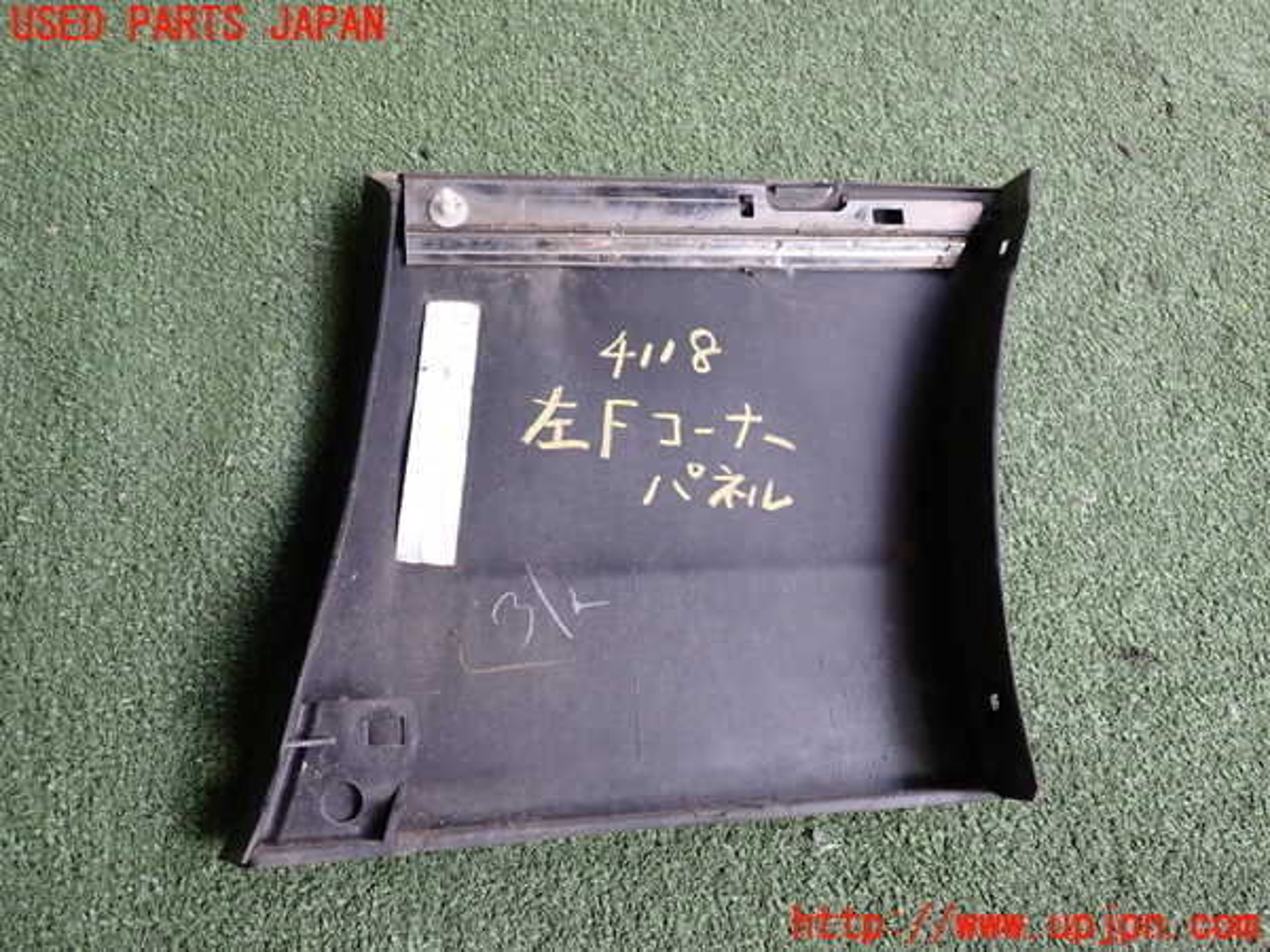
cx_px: 635
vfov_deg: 46.8
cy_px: 476
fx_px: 1101
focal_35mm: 30
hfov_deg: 60.0
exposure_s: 1/80
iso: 200
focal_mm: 5.4
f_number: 2.3
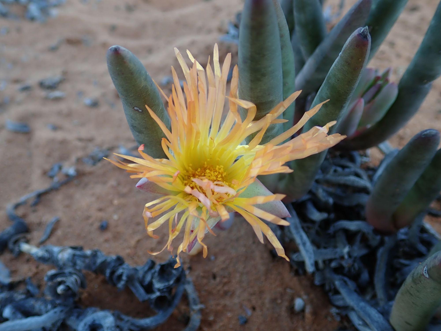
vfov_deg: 44.2
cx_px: 220
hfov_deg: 56.8
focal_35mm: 32
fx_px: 408
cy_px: 166
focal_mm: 5.87
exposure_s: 1/60
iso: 100
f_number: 2.4
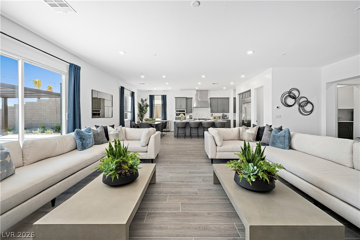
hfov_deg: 100.4
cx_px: 180
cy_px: 120
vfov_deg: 77.3
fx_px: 150
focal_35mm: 15
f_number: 9.5
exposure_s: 1/6
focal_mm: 15
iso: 400
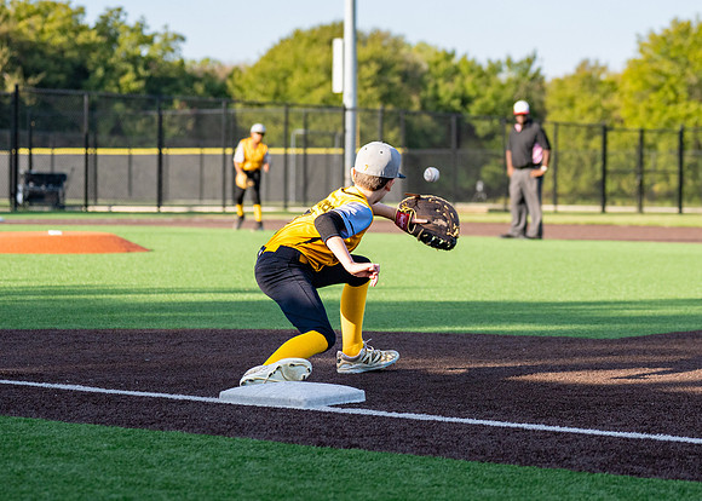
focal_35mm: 120
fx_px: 2395
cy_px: 226
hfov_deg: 16.7
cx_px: 411
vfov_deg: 11.9
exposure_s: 1/5000
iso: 320
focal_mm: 70
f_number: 2.8
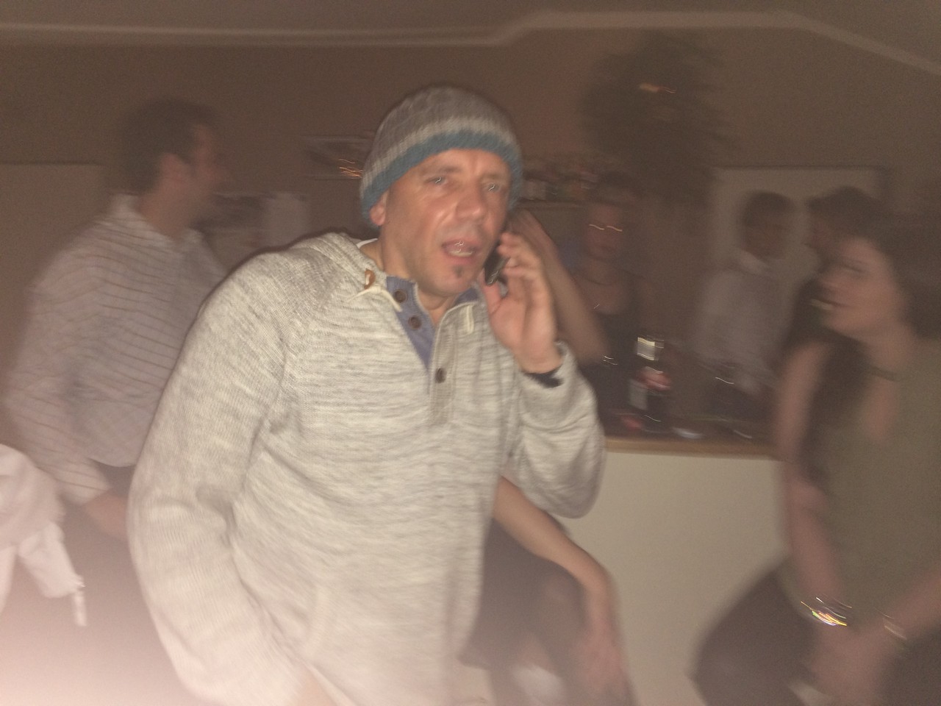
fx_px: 788
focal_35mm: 29
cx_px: 470
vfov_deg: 48.2
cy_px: 353
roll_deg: +1.4
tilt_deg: -3.5
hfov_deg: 61.7
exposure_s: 1/17
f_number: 2.2
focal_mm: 4.15
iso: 80
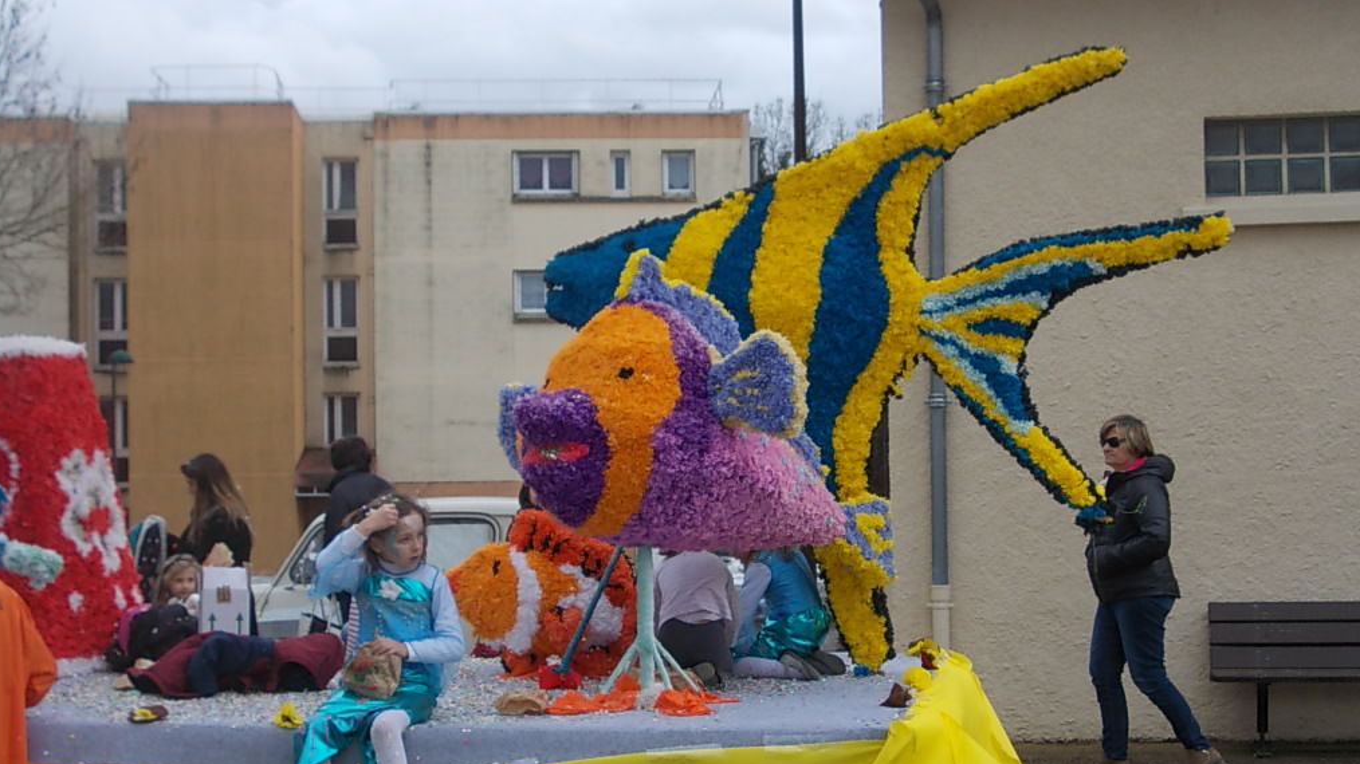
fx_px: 2380
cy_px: 449
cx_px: 675
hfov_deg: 31.9
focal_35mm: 66
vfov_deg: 18.2
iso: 80
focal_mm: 8.5
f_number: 4
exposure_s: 1/320
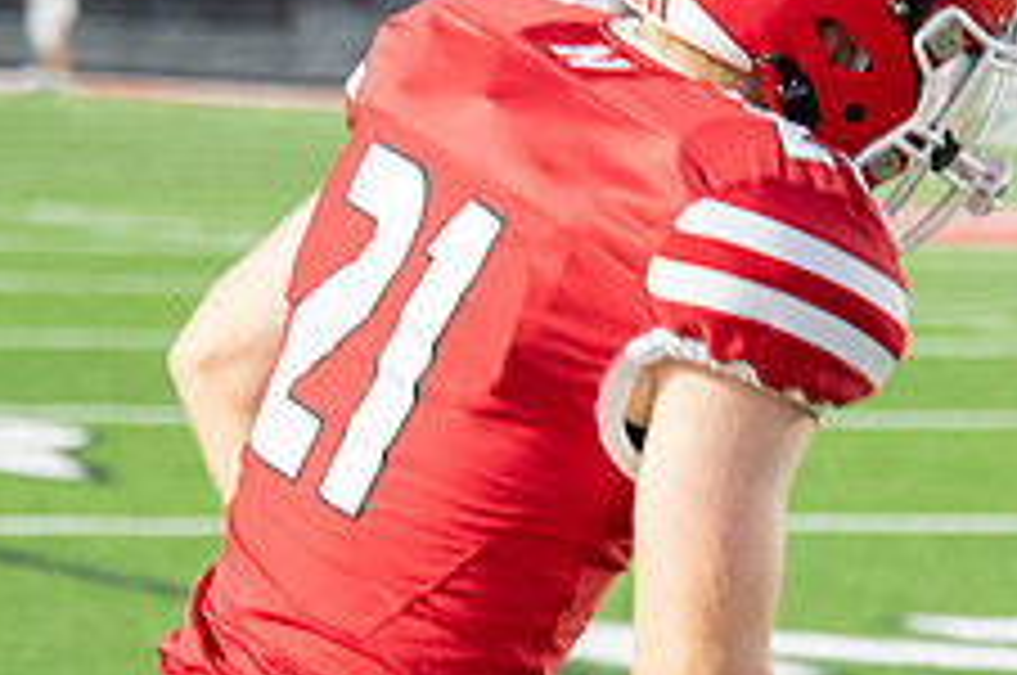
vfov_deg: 5.1
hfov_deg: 7.6
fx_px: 7617
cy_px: 439
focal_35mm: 270
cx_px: 783
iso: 8000
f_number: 5.6
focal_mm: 105
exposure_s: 1/250
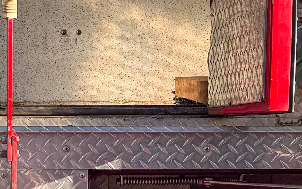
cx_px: -21
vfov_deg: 10.7
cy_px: 220
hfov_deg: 16.8
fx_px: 996
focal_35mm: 121
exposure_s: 1/1400
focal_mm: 6.76
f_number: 1.8
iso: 80
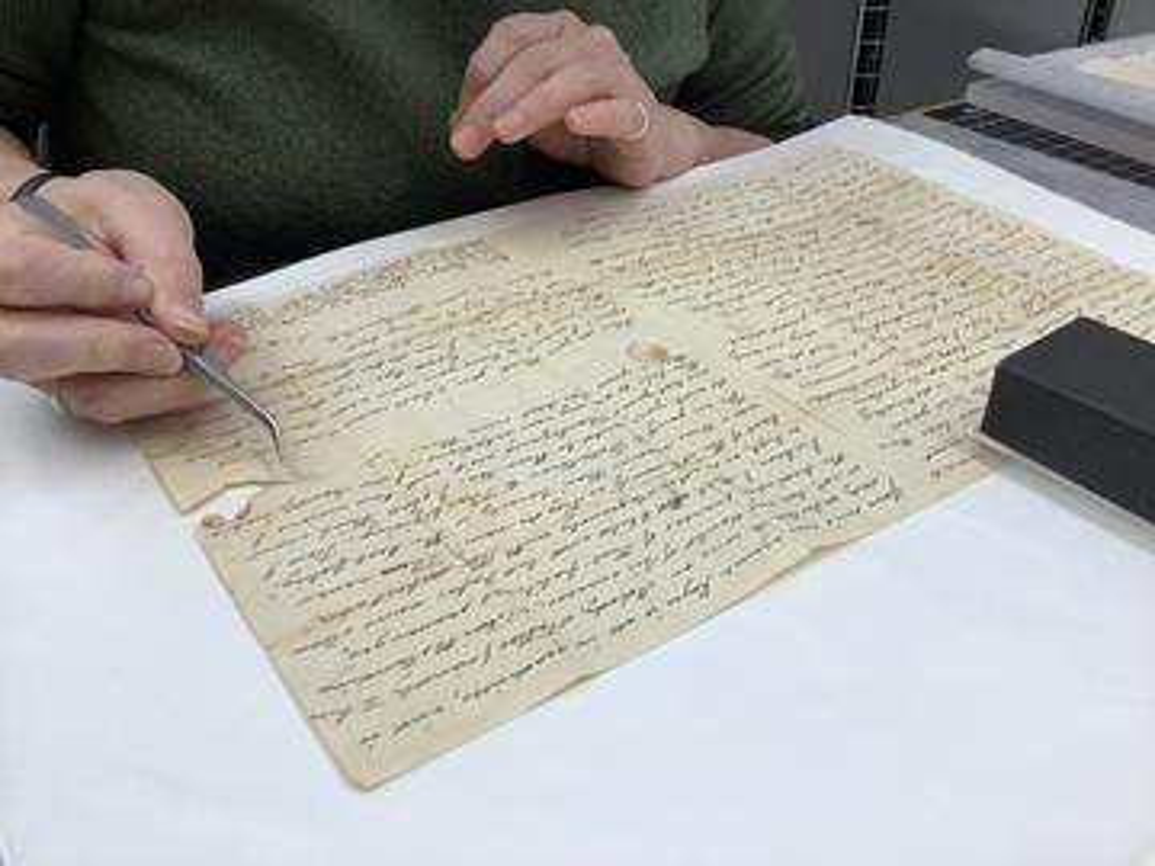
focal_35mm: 31
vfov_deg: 45.4
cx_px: 578
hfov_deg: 58.4
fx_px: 1034
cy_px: 433
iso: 32
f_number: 2.4
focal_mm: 3.3
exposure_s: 1/100
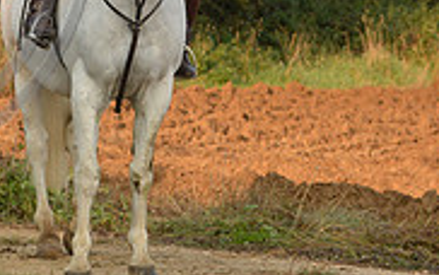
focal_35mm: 331
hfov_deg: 6.3
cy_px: -101
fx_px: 3963
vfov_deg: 4.0
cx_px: -157
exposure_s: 1/1000
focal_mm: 102
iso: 1000
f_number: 5
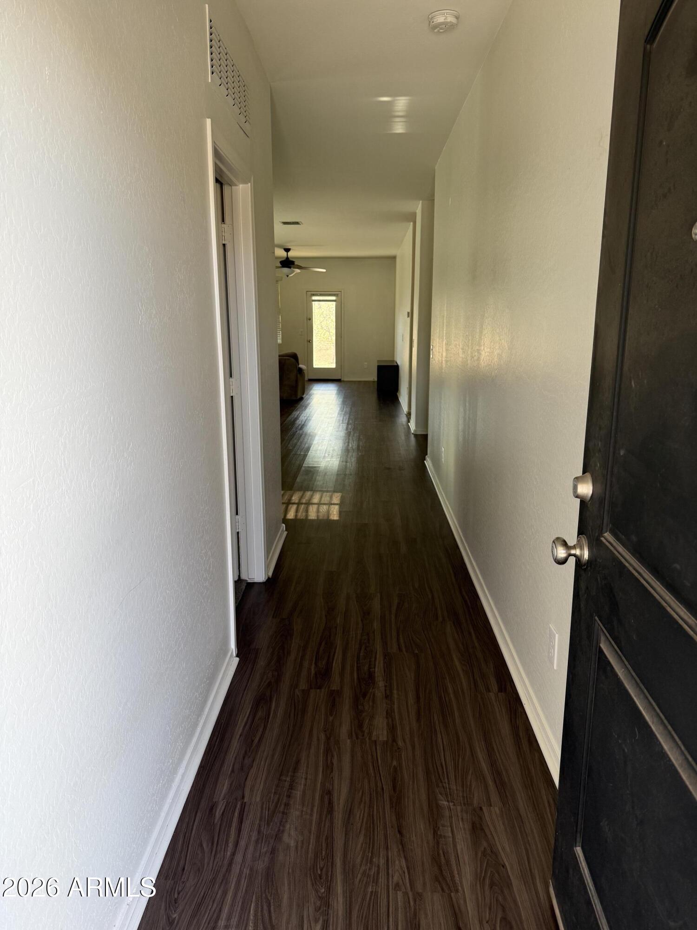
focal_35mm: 24
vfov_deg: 71.6
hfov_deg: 56.8
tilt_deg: -12.2
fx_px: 644
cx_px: 348
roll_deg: -0.6
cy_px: 465
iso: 125
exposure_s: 1/144
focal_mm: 6.76
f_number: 1.78
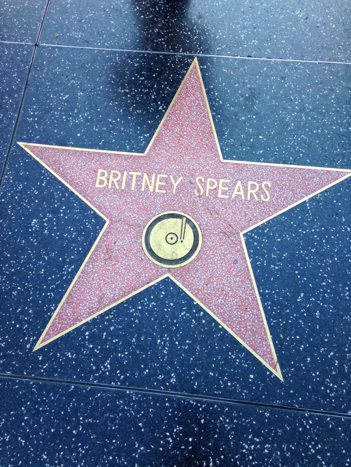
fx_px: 446
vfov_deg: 55.4
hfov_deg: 42.9
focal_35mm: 33
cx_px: 176
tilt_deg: -67.1
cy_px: 234
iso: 50
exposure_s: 1/129
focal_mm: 4.1
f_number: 2.4
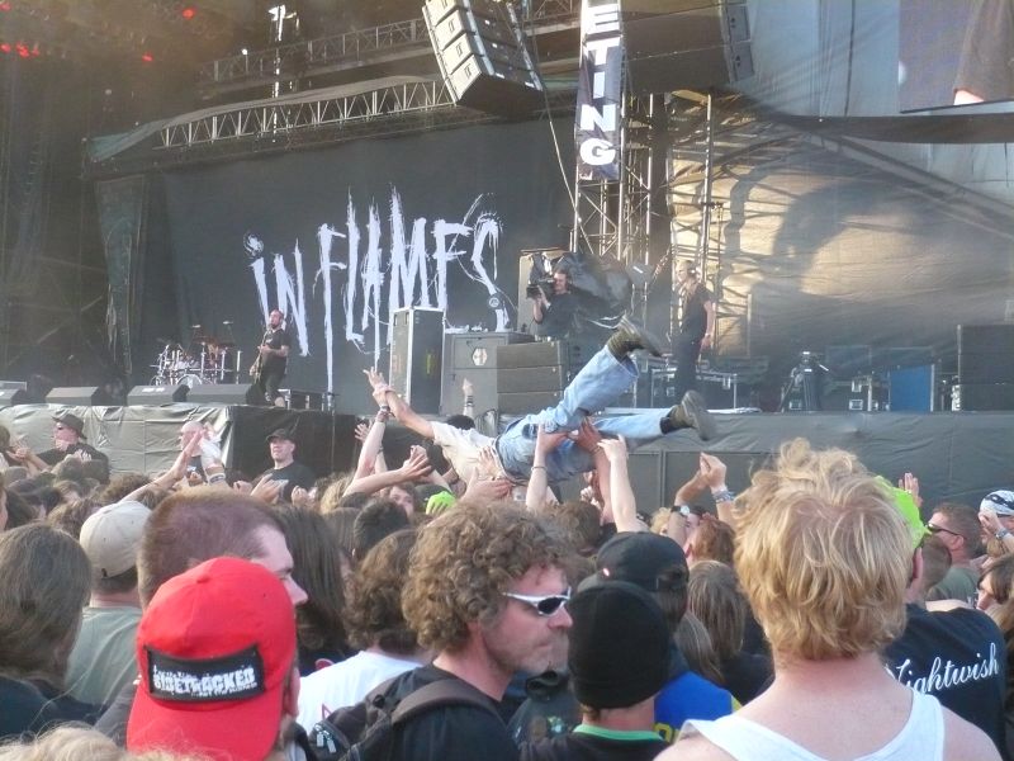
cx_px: 507
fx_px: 1582
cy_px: 380
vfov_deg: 27.0
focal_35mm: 54
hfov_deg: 35.5
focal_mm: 8.9
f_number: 4
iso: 400
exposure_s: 1/200
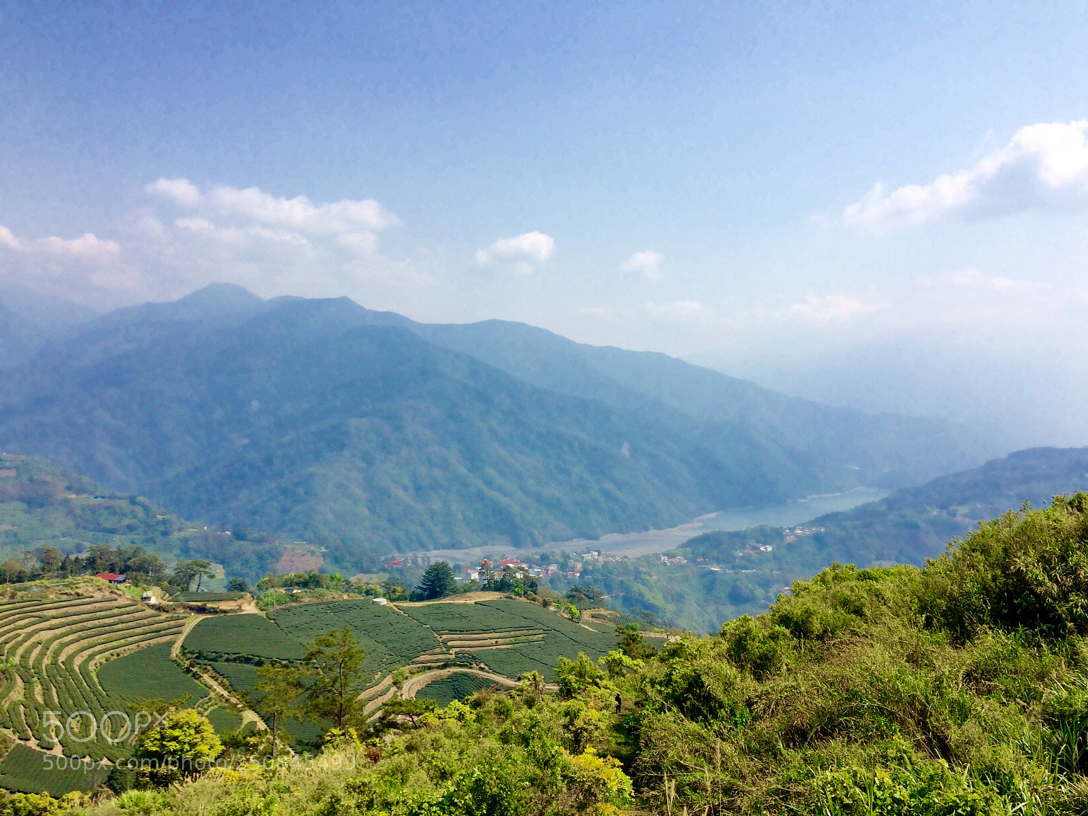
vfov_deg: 48.2
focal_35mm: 29
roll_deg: -0.1
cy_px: 408
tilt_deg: -0.9
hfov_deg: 61.7
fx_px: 911
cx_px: 544
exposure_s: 1/2160
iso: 32
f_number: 2.2
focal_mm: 4.15
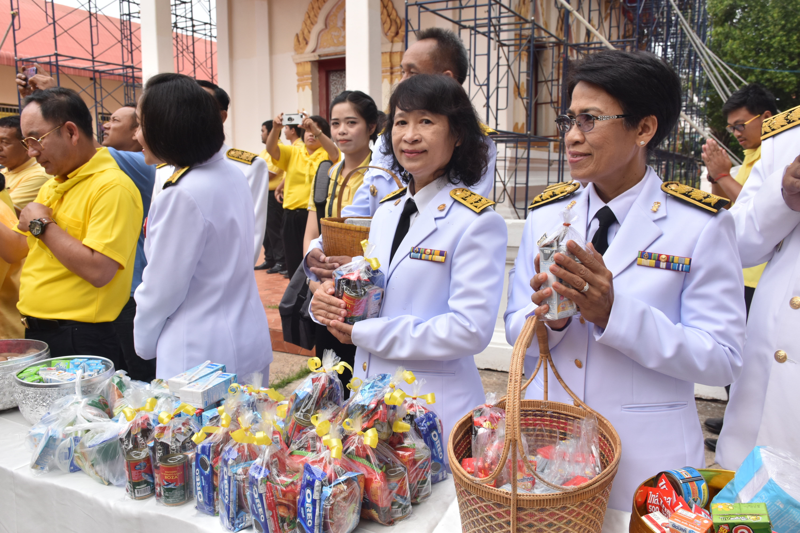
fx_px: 733
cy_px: 266
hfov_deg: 57.2
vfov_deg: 40.0
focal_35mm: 33
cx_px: 400
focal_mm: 22
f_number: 8
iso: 280
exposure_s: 1/250
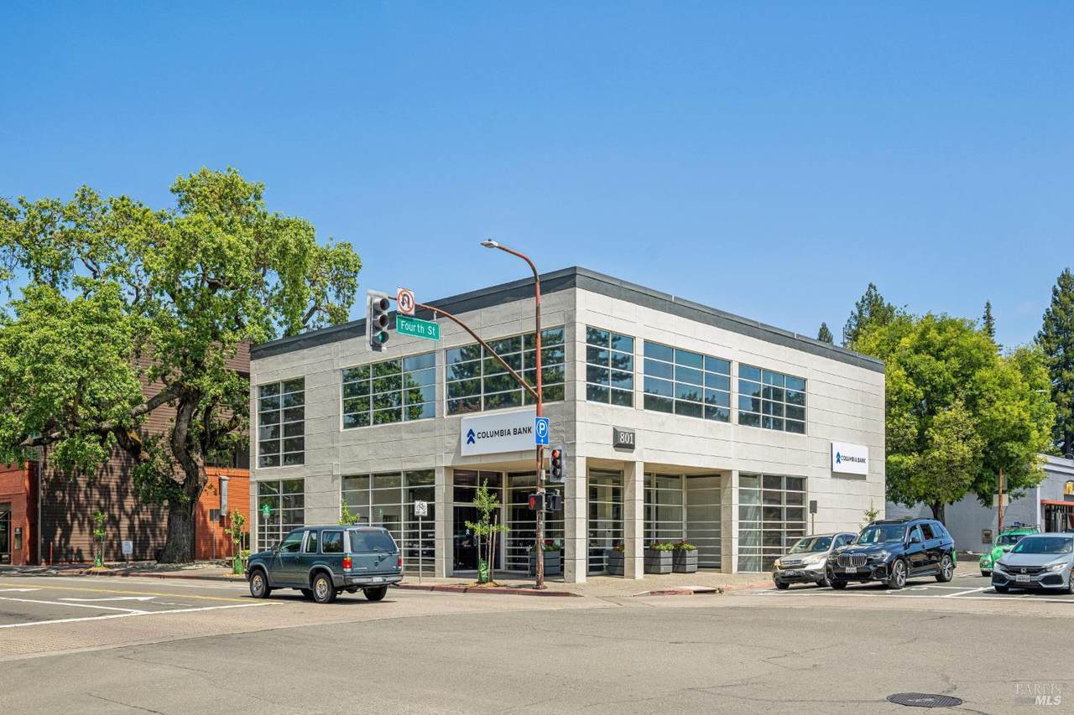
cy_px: 358
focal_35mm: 30
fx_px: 895
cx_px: 537
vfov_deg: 43.6
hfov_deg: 61.9
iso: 640
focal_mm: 30
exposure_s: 1/1600
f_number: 6.3
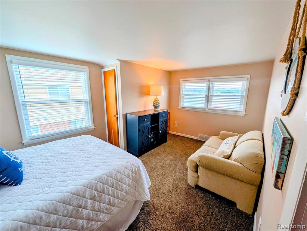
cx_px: 154
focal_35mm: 13
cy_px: 116
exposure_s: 1/183
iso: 45
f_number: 2.2
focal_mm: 1.95
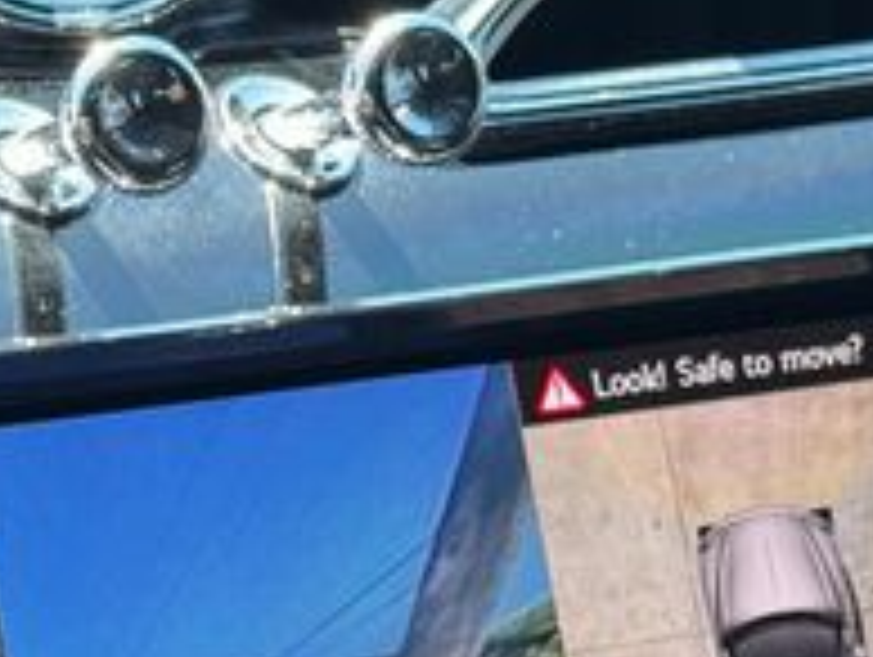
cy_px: 824
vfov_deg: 9.3
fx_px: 3990
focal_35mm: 158
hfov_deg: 12.5
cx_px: 266
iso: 64
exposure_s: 1/121
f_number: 1.78
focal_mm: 6.76
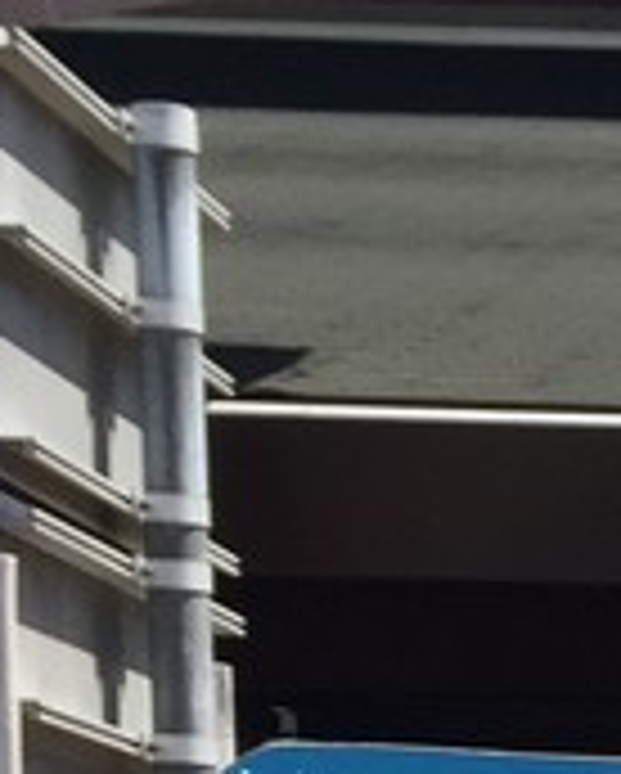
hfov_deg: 7.4
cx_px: 1494
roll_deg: -0.3
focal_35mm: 197
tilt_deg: -7.0
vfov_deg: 8.7
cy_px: 1980
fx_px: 4518
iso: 32
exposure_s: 1/1199
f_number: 2.2
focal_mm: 4.15
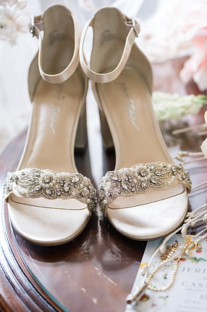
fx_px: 950
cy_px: 158
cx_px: 104
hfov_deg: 12.4
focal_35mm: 110
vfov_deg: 18.6
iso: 8000
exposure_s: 1/320
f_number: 4.5
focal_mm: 105
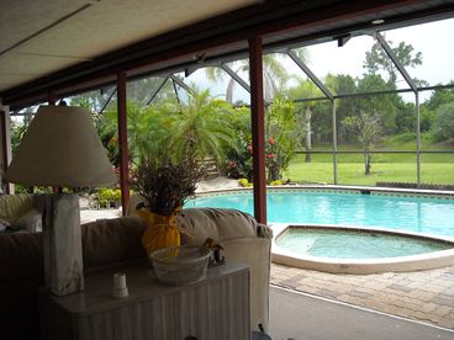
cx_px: 227
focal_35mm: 35
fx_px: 459
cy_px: 170
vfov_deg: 40.7
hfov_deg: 52.6
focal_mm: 5.7
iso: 168
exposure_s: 1/239
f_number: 2.8
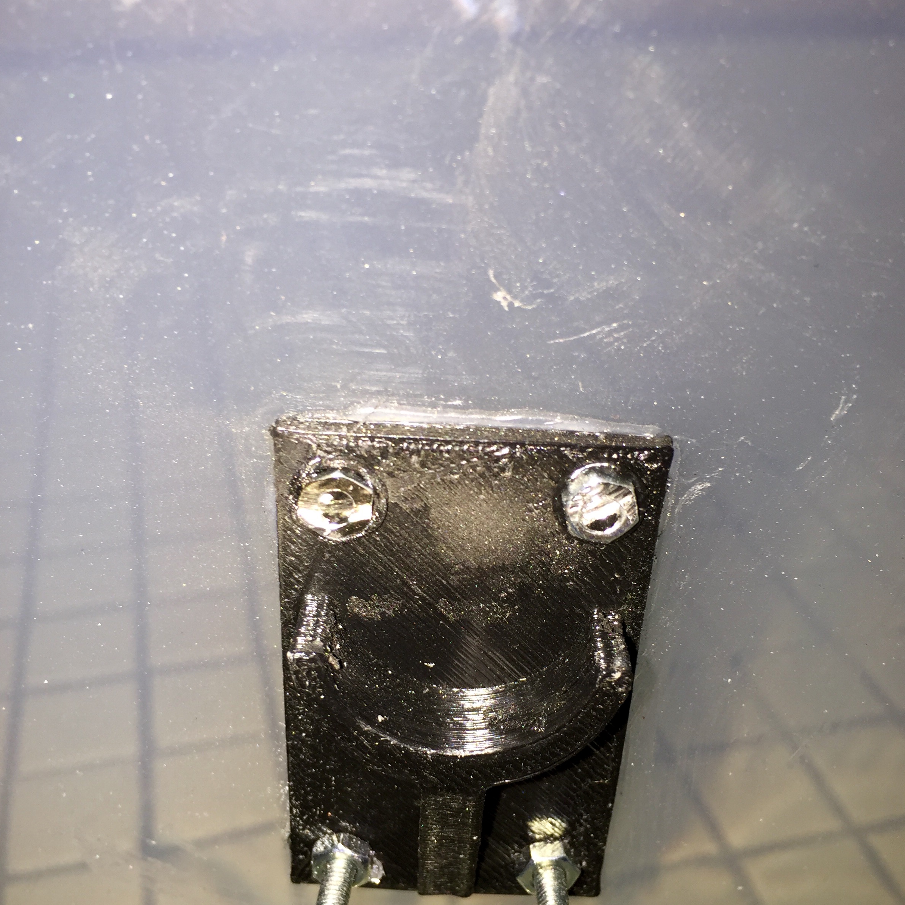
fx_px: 1035
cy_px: 531
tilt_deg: -33.8
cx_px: 458
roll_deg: -0.9
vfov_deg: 47.0
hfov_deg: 47.2
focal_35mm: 35
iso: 32
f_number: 2.2
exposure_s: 1/78
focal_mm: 4.15
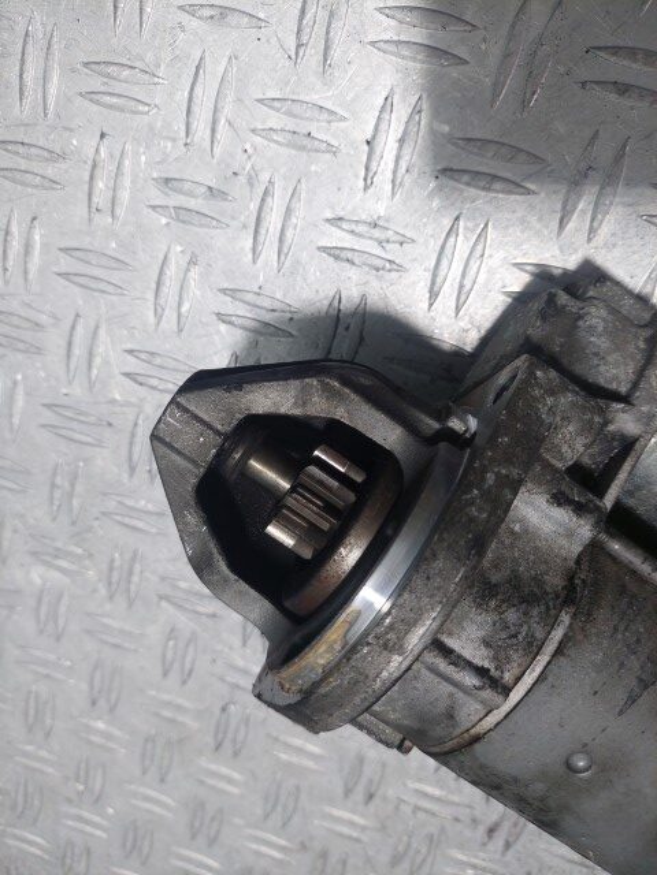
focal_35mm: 25
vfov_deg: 69.4
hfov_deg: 54.9
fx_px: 633
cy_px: 438
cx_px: 328
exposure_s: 1/100
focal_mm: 5.23
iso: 50
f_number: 1.8
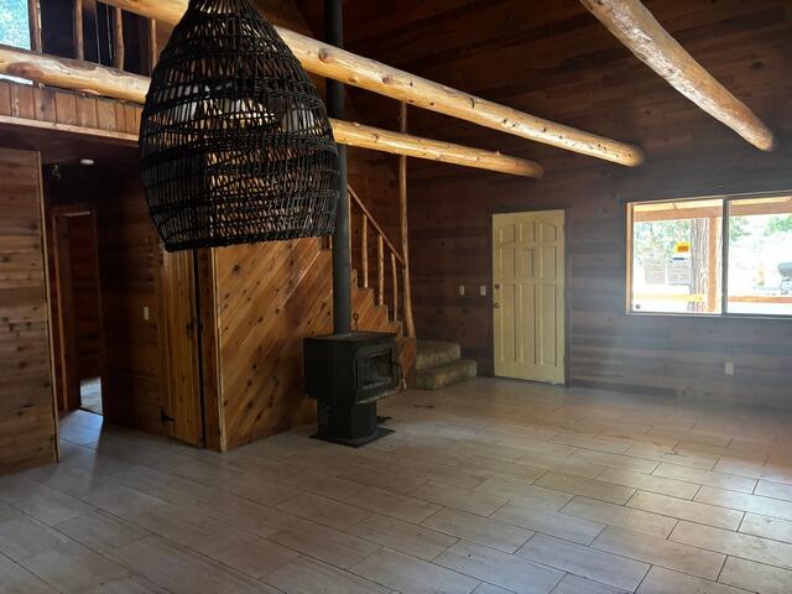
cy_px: 297
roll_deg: +1.7
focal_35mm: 26
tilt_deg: -2.4
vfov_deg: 53.1
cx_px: 396
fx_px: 595
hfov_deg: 67.3
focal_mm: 5.96
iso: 640
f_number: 1.6
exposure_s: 1/30
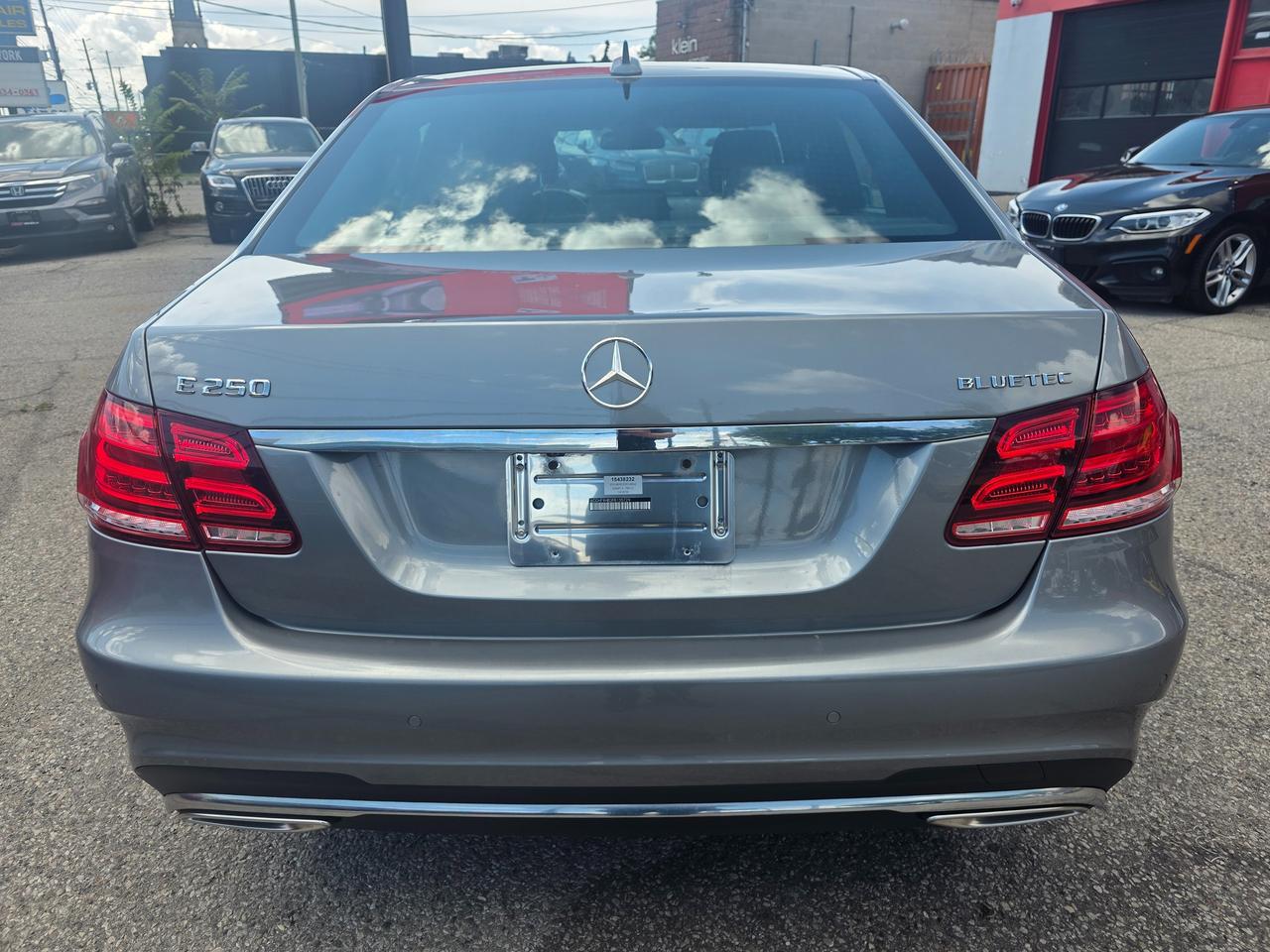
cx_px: 635
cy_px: 476
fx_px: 844
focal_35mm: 23
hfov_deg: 73.9
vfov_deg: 58.9
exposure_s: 1/1218
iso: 40
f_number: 1.7
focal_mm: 6.3
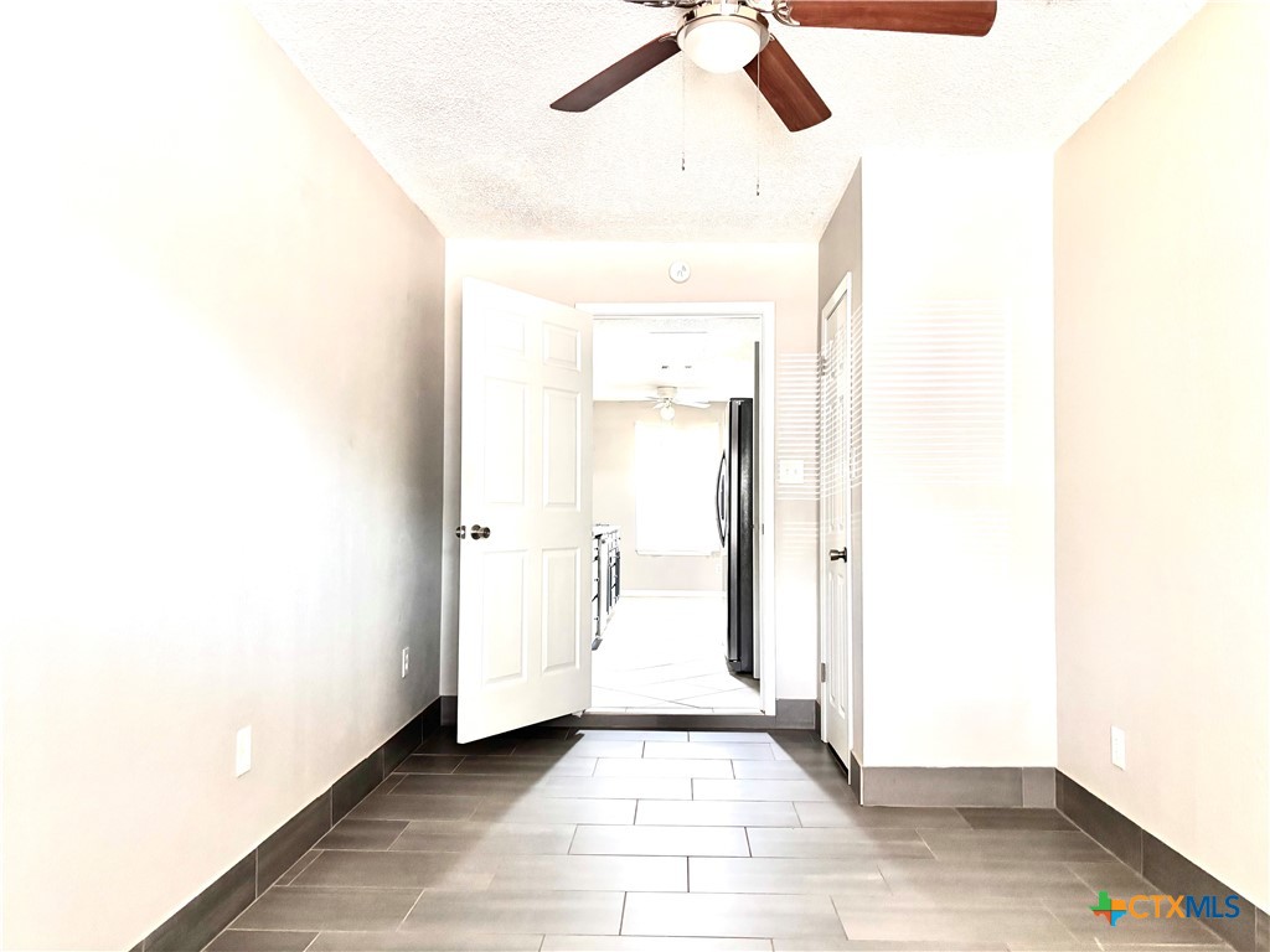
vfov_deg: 53.1
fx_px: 954
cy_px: 476
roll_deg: -1.1
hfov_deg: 67.3
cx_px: 635
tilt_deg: +1.9
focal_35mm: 26
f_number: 1.6
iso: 400
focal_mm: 5.96
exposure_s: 1/60
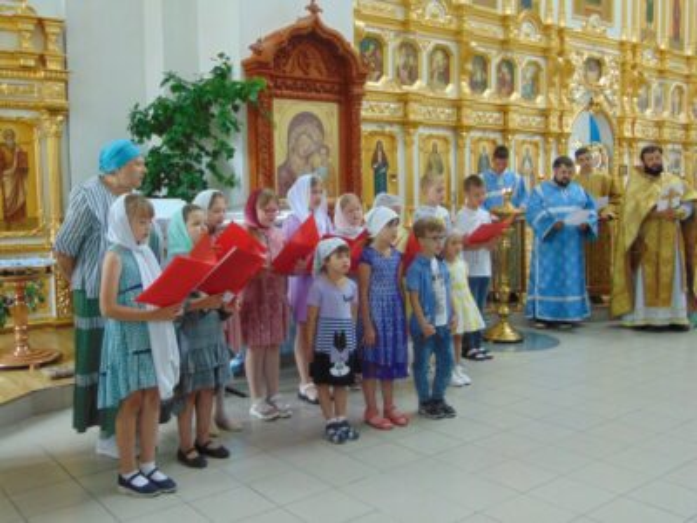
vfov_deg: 40.7
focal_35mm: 35
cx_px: 348
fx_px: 705
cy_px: 262
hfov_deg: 52.6
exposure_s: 1/30
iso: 400
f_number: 3.2
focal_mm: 6.3
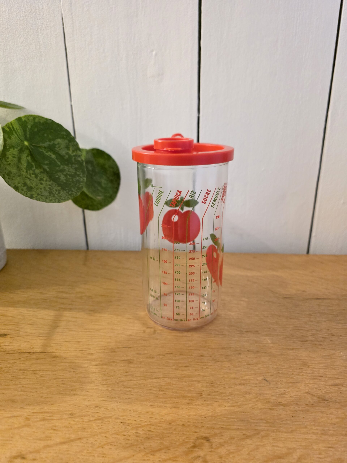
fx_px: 307
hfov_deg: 58.9
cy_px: 232
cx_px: 174
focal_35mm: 23
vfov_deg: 73.9
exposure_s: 1/120
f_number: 1.7
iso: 2500
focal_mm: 6.3
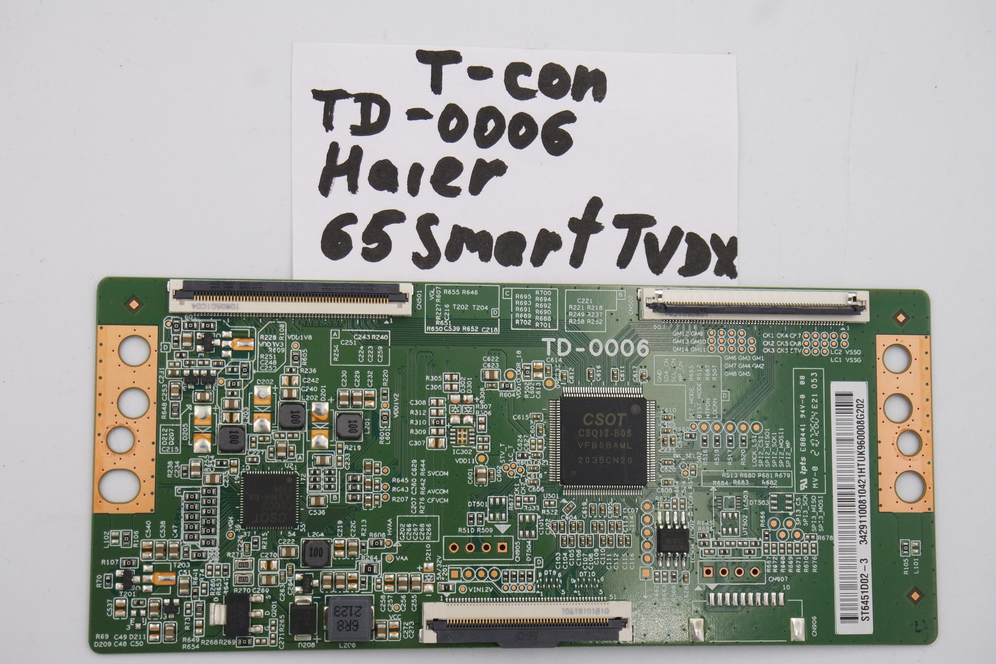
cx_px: 498
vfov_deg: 21.2
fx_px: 1771
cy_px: 332
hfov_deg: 31.4
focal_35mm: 64
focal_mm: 24
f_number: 5.6
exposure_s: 1/125
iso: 200
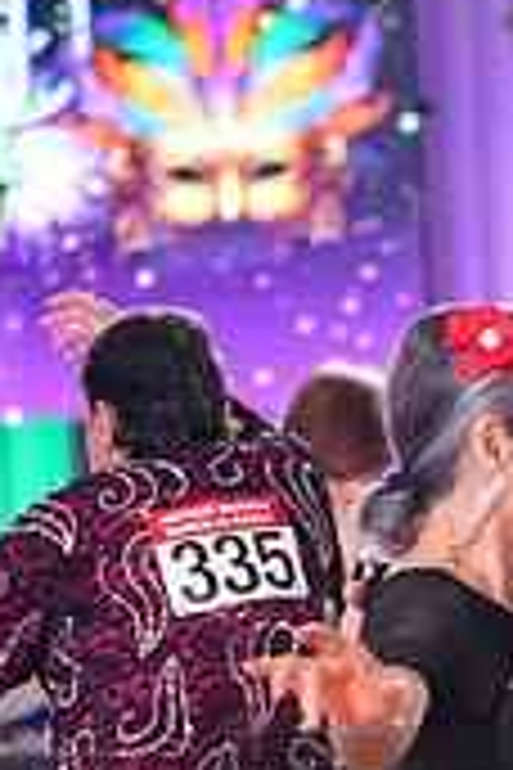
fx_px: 5365
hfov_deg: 5.4
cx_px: 821
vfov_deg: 8.1
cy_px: 878
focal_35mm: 251
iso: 2000
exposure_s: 1/500
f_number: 2.8
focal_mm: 74
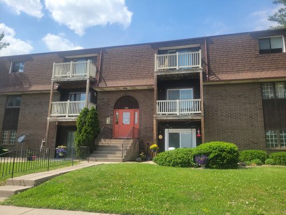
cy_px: 108
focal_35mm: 26
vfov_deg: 53.1
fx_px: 215
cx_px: 143
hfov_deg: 67.3
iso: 40
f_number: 1.8
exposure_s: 1/1967
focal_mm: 5.4
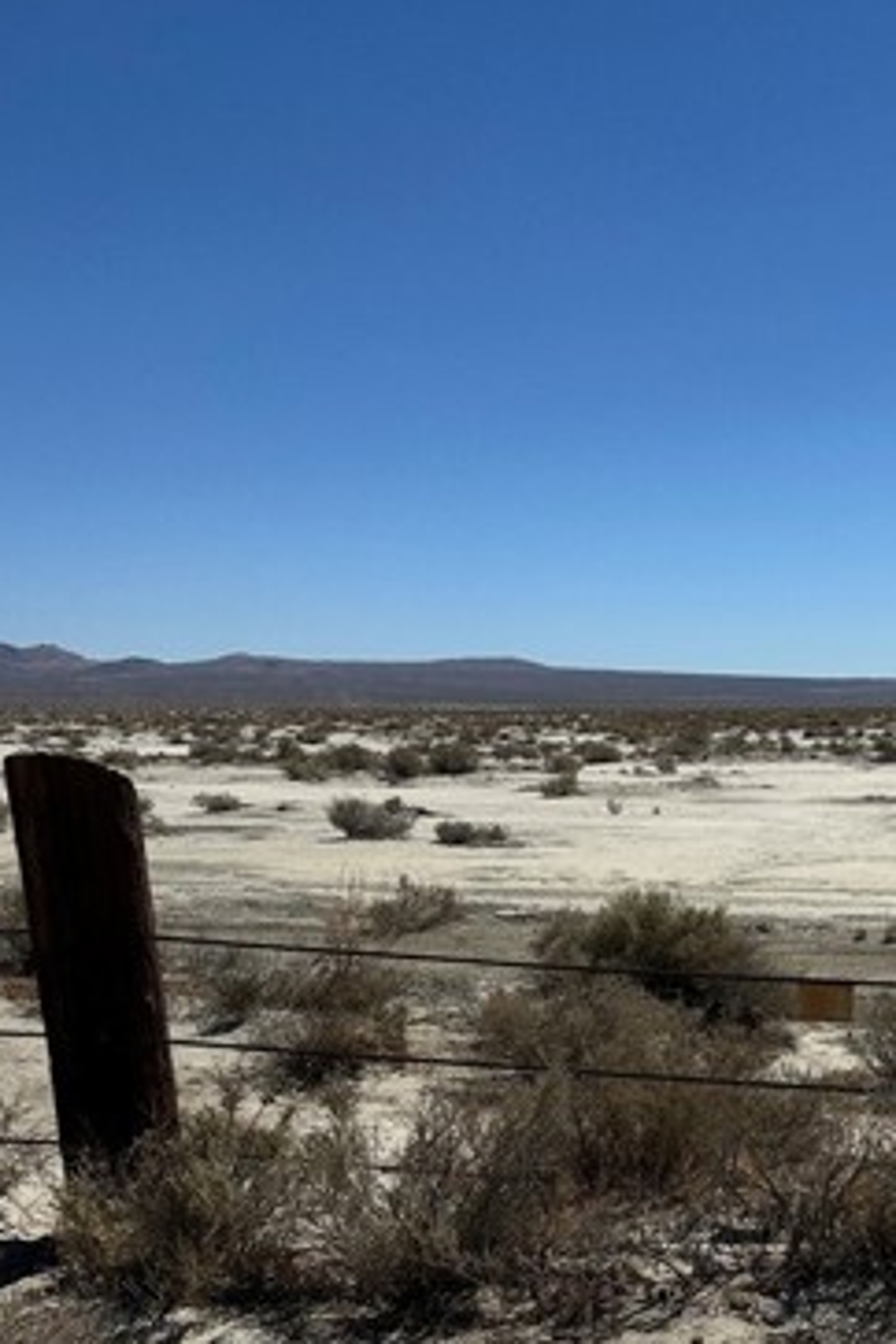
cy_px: 1114
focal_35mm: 44
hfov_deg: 29.4
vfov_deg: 42.1
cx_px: 781
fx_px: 1643
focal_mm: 6.86
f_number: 1.78
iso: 80
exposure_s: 1/10753
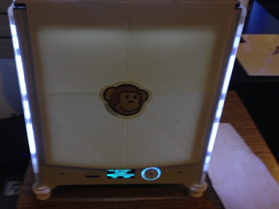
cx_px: 113
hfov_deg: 45.5
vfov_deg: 35.1
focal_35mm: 41
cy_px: 91
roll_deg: -0.3
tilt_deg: -34.7
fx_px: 331
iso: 160
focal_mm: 4.12
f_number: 2.4
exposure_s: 1/20
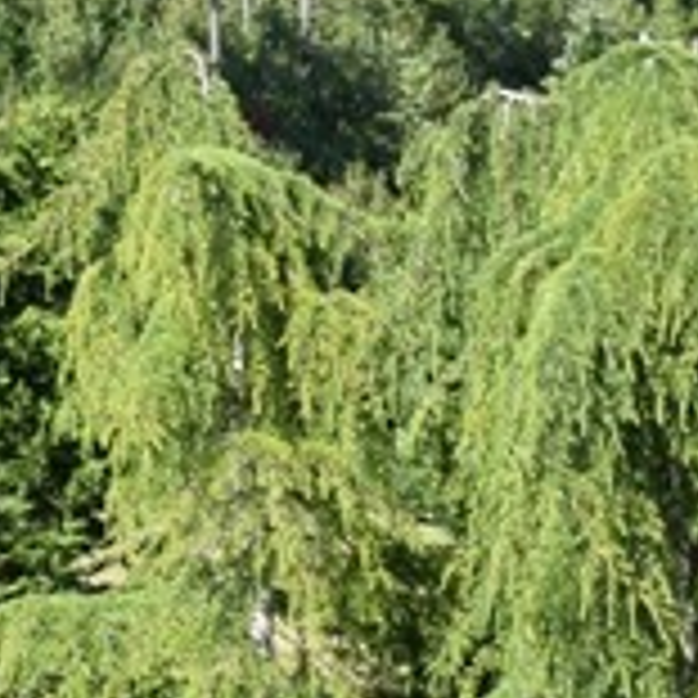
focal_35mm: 303
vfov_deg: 5.8
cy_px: 387
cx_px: 266
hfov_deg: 5.8
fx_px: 6912
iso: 200
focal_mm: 34
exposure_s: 1/320
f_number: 8
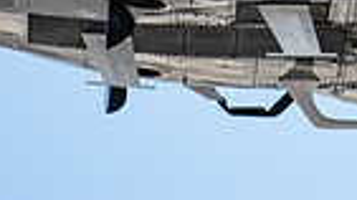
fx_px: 7083
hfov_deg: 2.9
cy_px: -287
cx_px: 443
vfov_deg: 1.6
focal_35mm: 749
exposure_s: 1/320
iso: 100
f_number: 4.8
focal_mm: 116
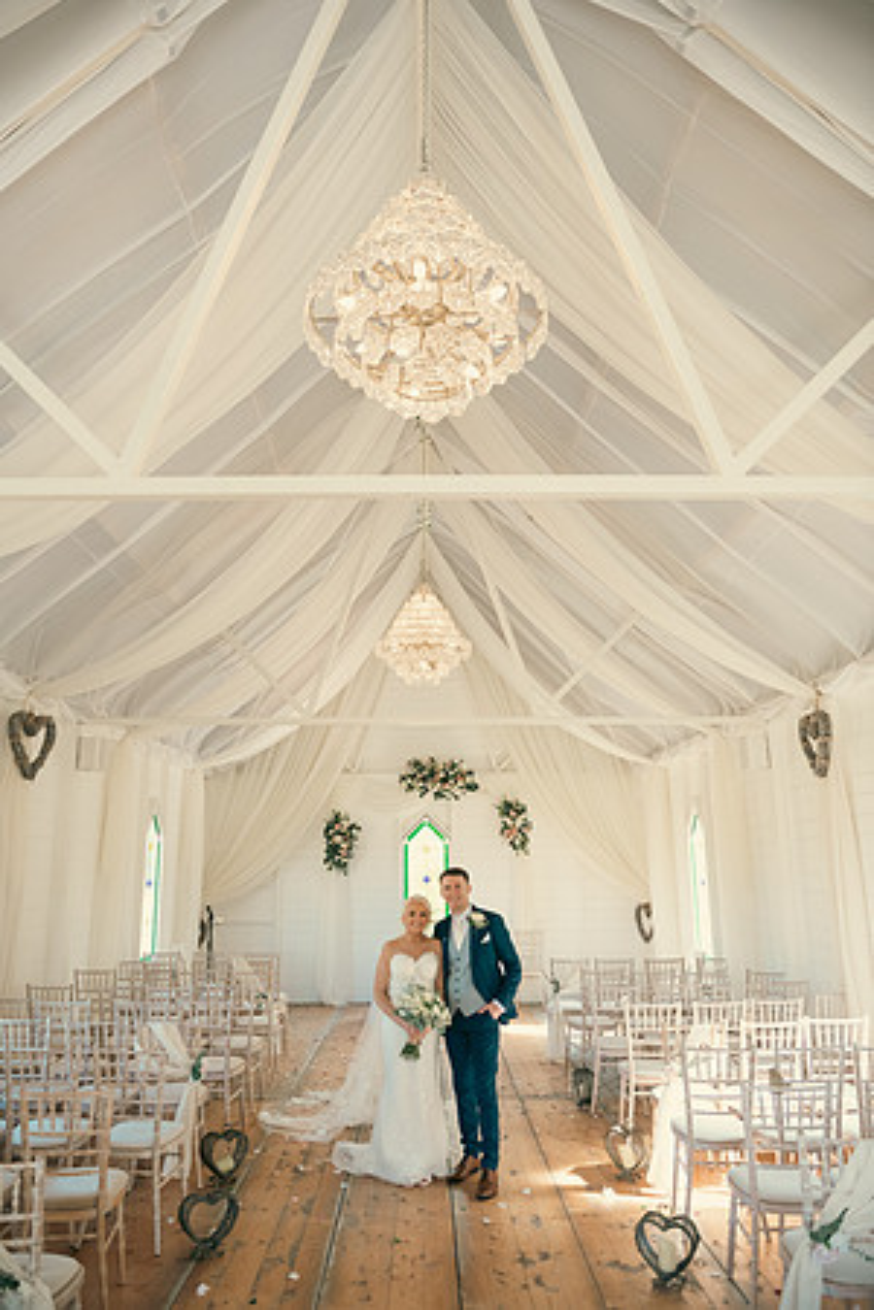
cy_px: 655
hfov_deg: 53.1
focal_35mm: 24
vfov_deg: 73.7
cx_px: 437
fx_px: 874
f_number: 3.5
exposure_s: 1/200
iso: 400
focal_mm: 24
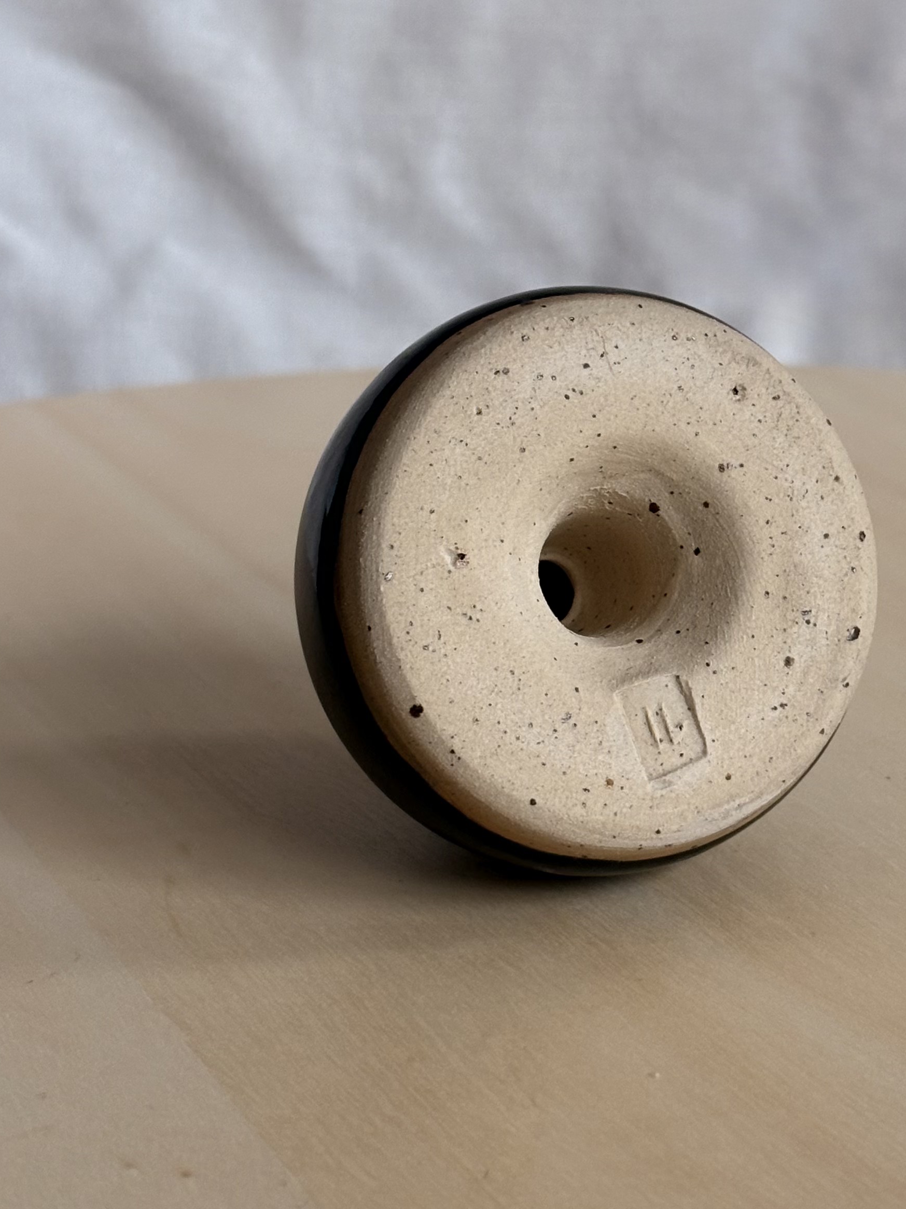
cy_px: 497
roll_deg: -0.8
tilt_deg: -18.7
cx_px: 661
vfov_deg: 21.7
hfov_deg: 16.3
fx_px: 3141
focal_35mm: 90
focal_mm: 5.96
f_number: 1.6
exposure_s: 1/64
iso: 50
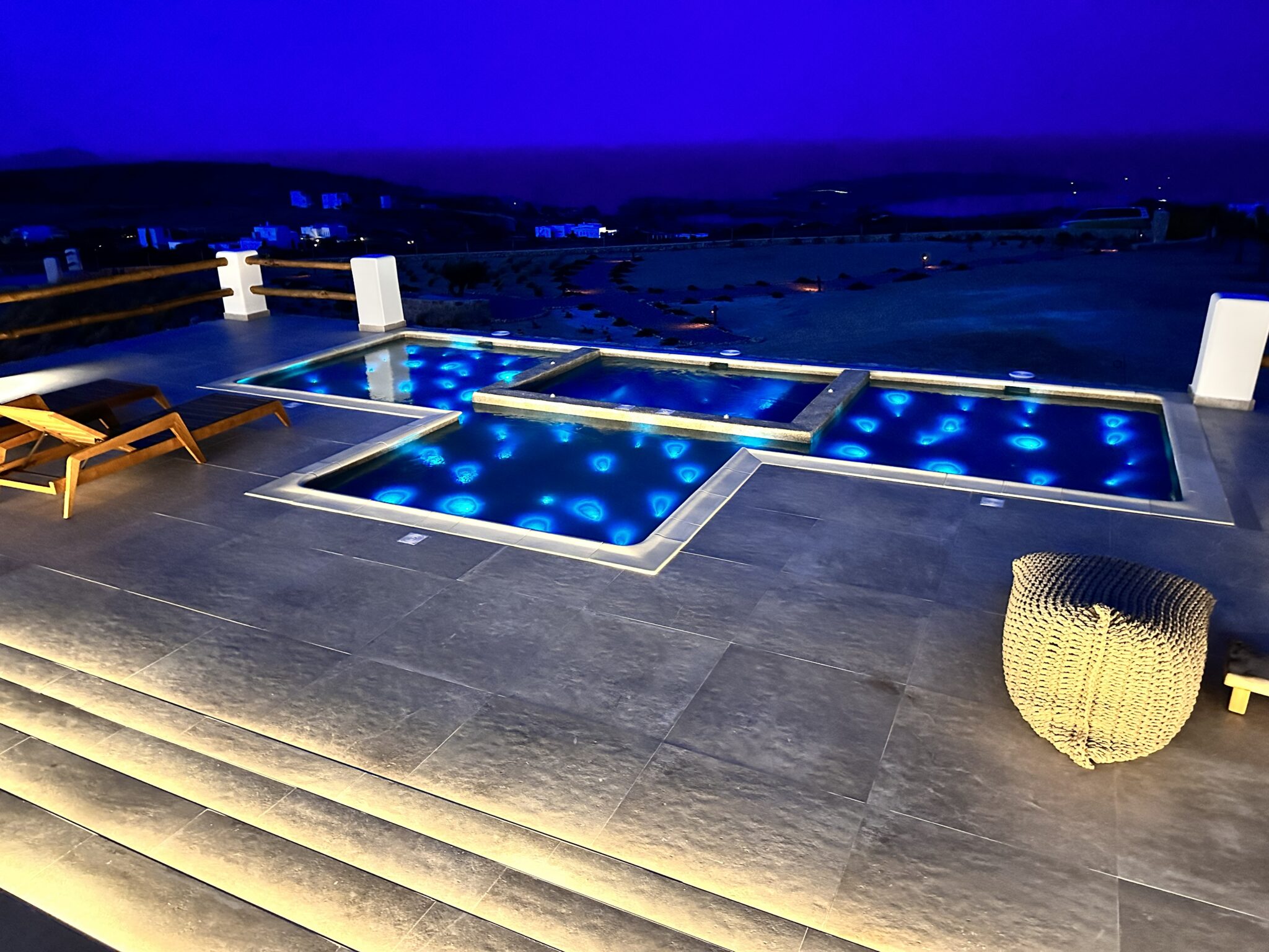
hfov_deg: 71.6
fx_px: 880
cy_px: 476
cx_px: 634
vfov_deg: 56.8
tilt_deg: -21.1
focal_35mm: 24
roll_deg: +1.0
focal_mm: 6.86
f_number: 1.78
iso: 1600
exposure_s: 1/25
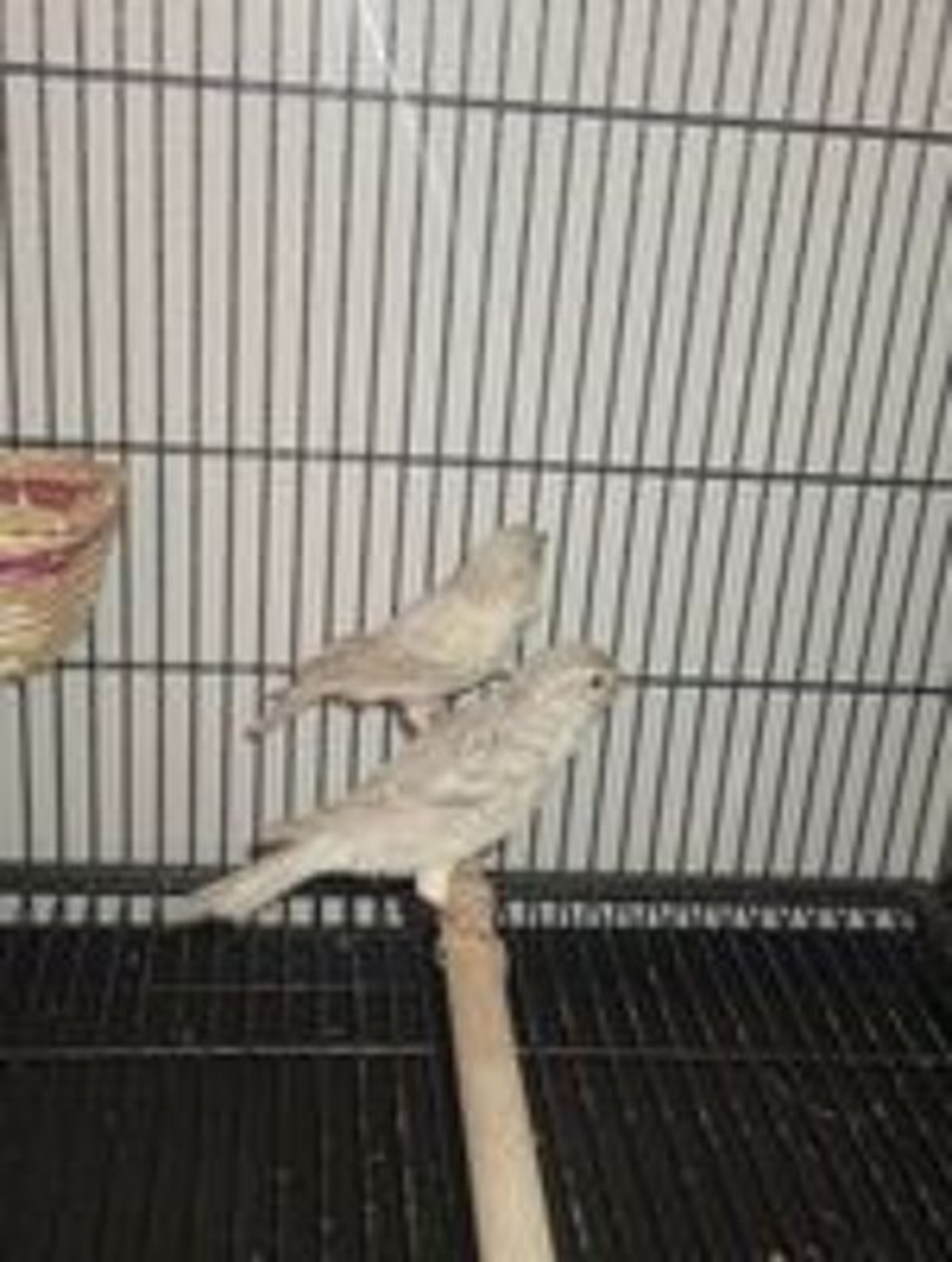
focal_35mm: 43
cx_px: 476
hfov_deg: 33.7
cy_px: 631
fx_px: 1570
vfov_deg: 43.8
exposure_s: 1/20
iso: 909
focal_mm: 3.98
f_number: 1.8
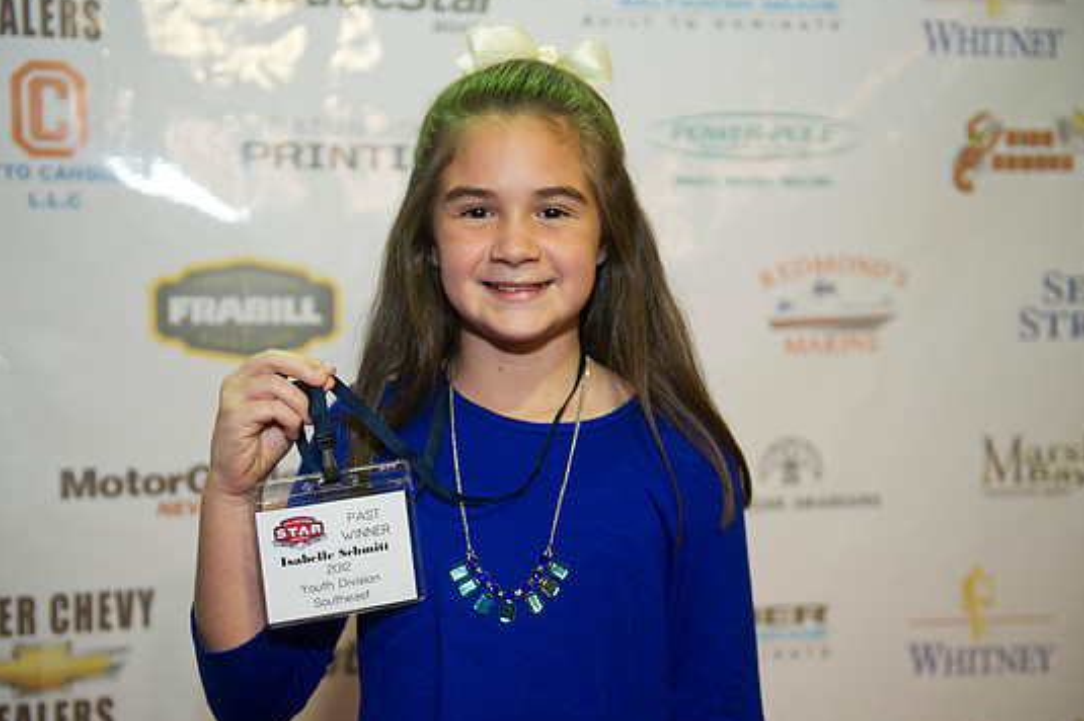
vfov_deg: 26.0
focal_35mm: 52
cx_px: 519
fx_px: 1565
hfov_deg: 38.2
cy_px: 377
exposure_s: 1/80
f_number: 2.8
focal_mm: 48
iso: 1000
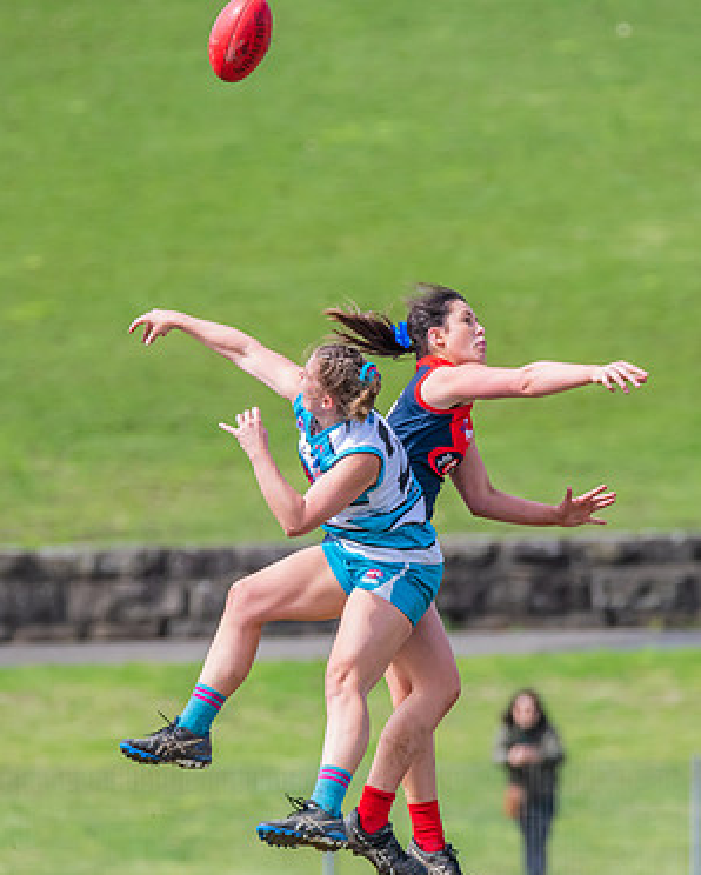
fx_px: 22958
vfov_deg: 2.2
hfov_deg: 1.7
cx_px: 319
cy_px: 514
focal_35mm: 886
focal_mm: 450
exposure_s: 1/1600
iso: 800
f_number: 7.1
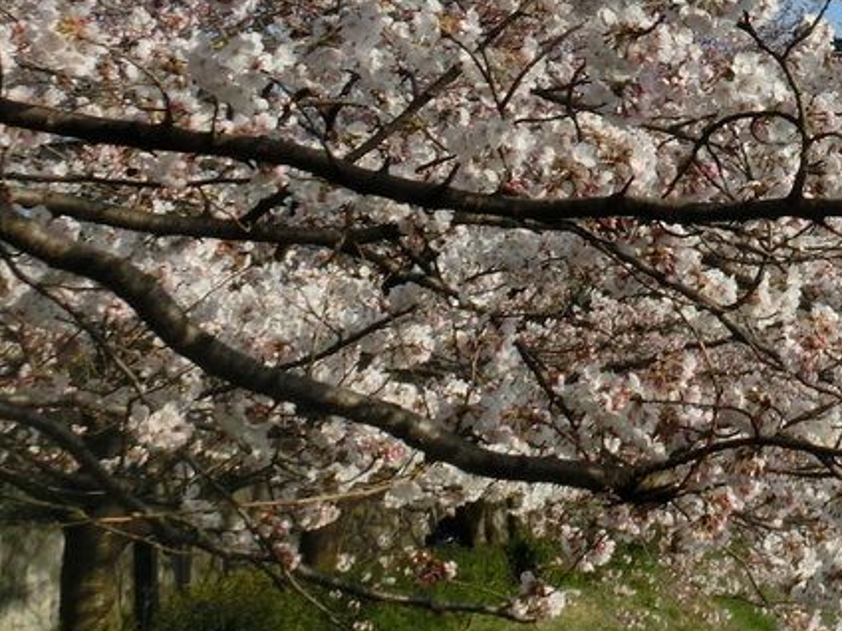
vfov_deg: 16.8
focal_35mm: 85
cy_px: -67
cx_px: 1128
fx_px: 2068
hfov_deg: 20.7
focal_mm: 5.36
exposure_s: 1/160
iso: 80
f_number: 8.9
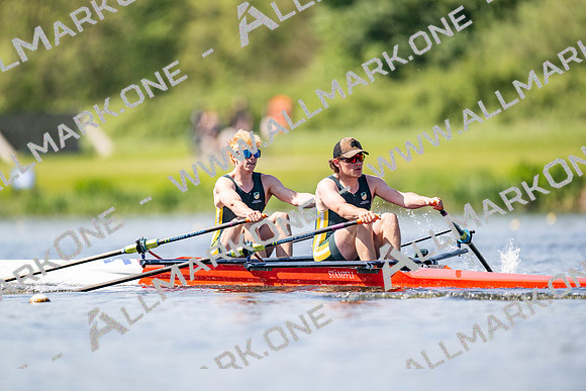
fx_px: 9768
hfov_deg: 3.4
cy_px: 196
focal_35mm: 600
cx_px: 293
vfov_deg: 2.3
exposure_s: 1/2500
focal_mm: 600
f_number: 4
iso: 360
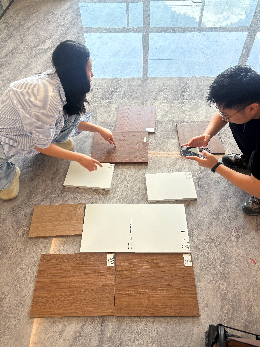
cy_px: 174
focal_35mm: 26
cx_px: 130
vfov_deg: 67.3
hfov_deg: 53.1
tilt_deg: -52.7
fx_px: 260
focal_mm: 5.96
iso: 50
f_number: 1.6
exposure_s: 1/126
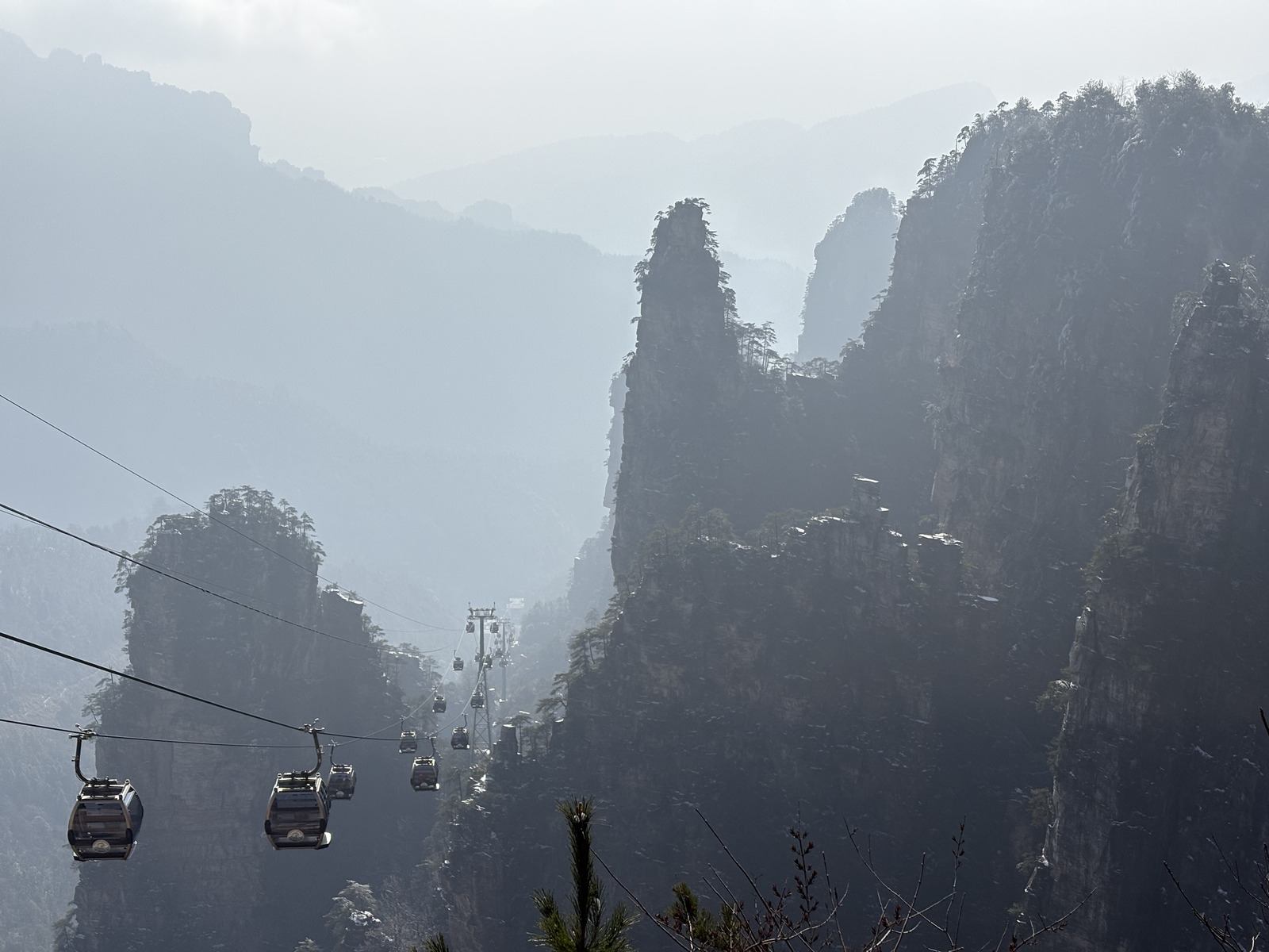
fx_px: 1906
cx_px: 634
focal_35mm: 52
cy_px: 476
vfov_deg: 28.0
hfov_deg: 36.8
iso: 25
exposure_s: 1/5348
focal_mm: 5.96
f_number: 1.6
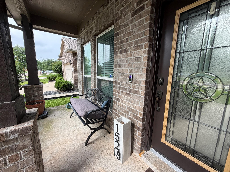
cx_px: 115
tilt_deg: -9.3
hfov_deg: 102.1
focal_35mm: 14
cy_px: 86
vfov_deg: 85.7
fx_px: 93
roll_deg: -0.7
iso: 50
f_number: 2.2
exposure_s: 1/502
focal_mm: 2.22
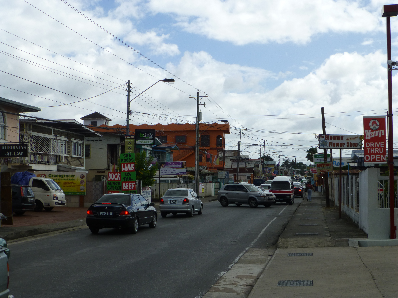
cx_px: 199
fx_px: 586
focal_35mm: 51
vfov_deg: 28.6
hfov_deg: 37.5
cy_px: 149
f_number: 4.4
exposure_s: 1/1000
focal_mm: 9
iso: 100
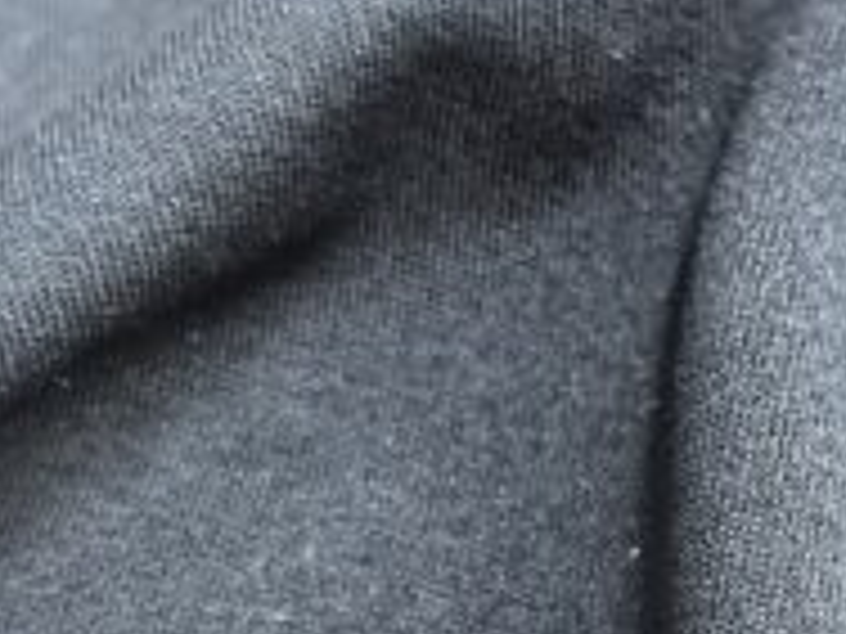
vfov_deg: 17.1
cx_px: 1022
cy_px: 432
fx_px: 2102
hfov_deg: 21.1
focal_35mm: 86
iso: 3200
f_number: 2
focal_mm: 6.98
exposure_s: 1/100
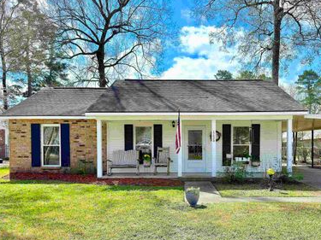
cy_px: 151
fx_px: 297
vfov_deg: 43.8
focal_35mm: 32
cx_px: 189
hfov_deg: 56.5
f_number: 1.78
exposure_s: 1/2841
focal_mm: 6.76
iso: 100
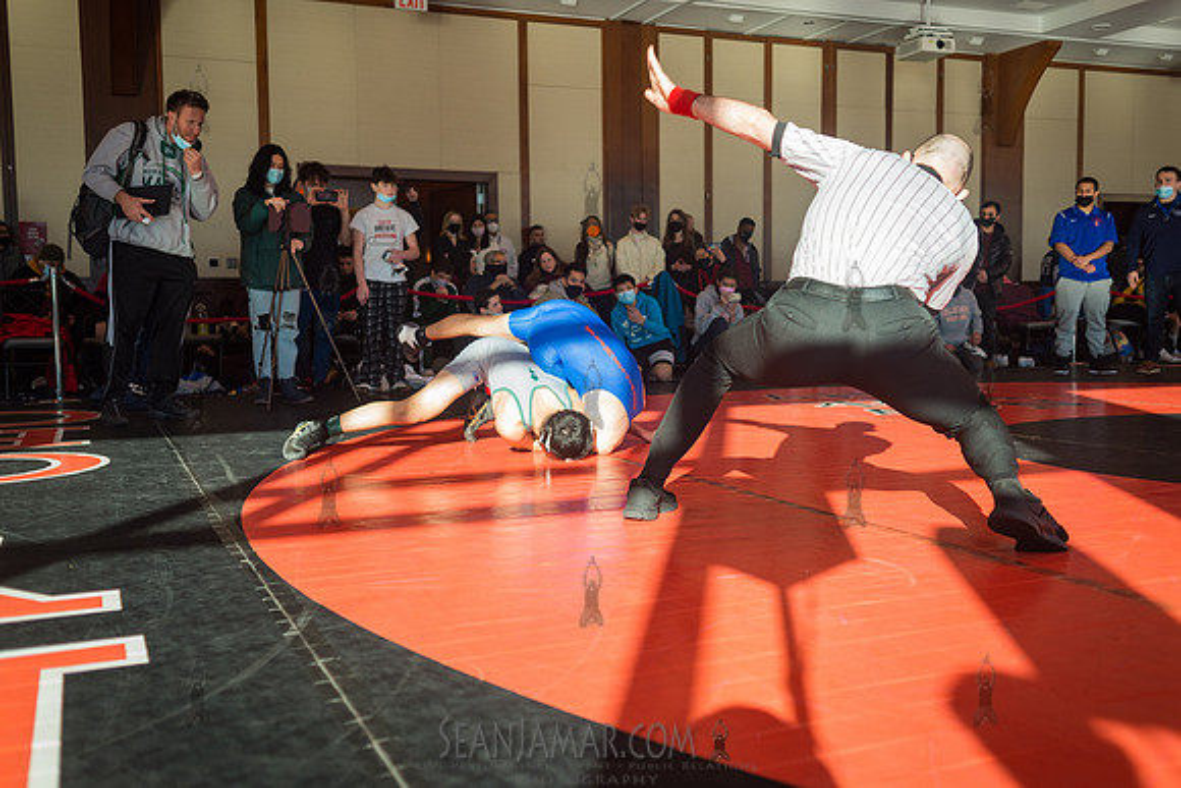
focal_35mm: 35
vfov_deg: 37.9
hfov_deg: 54.4
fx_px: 1148
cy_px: 394
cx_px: 590
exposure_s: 1/400
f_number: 3.5
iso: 400
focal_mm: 35
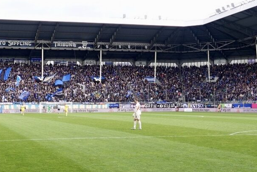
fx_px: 450
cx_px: 89
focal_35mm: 63
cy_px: 101
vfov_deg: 21.6
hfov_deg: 31.7
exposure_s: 1/250
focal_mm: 8.8
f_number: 3.5
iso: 100
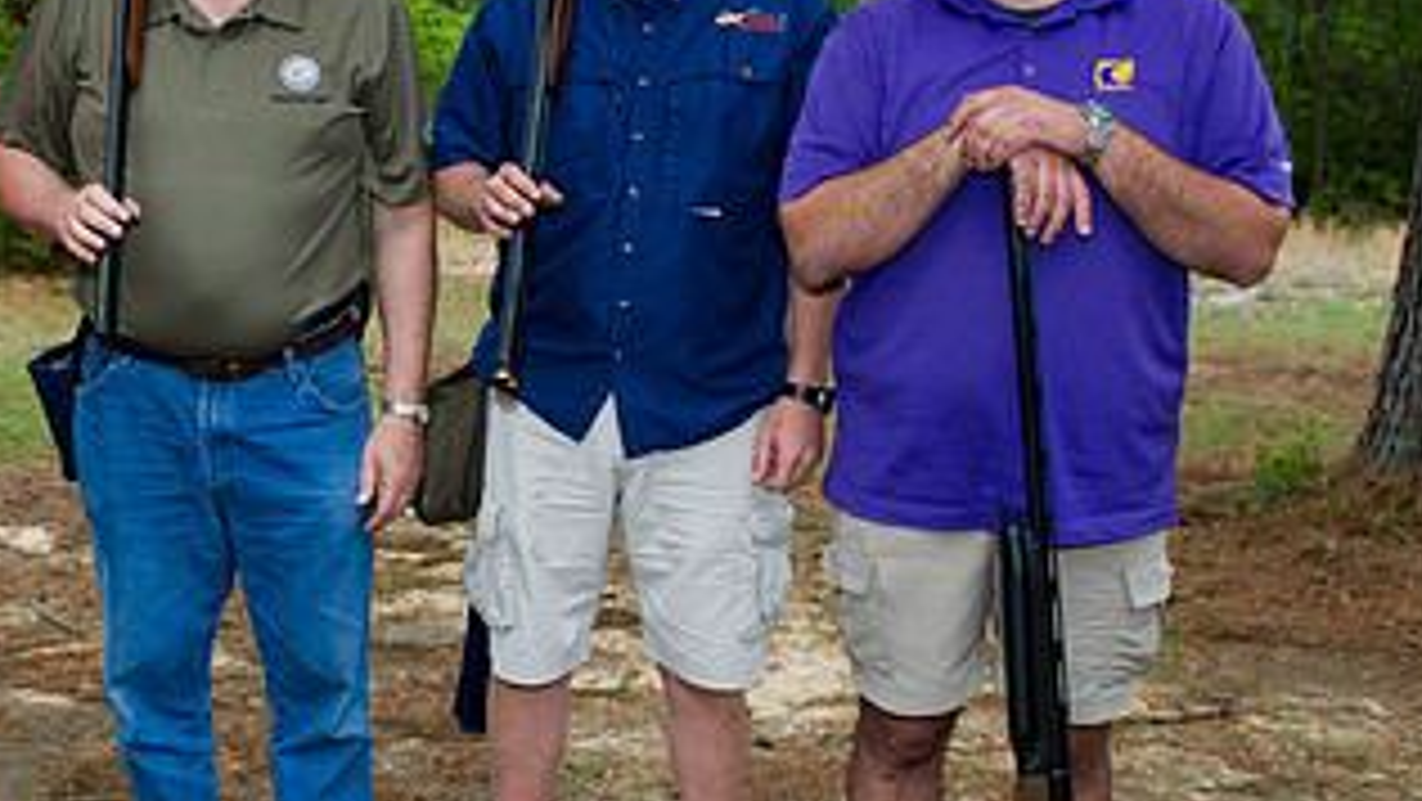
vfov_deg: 24.0
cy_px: 378
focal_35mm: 50
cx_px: 400
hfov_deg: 40.4
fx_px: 1886
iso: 400
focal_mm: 26
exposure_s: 1/200
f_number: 7.1
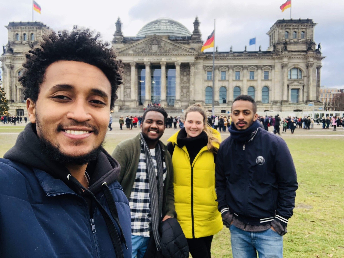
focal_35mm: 32
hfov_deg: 56.8
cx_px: 172
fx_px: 318
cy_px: 129
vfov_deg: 44.2
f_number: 2.2
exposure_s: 1/120
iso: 50
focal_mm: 2.87
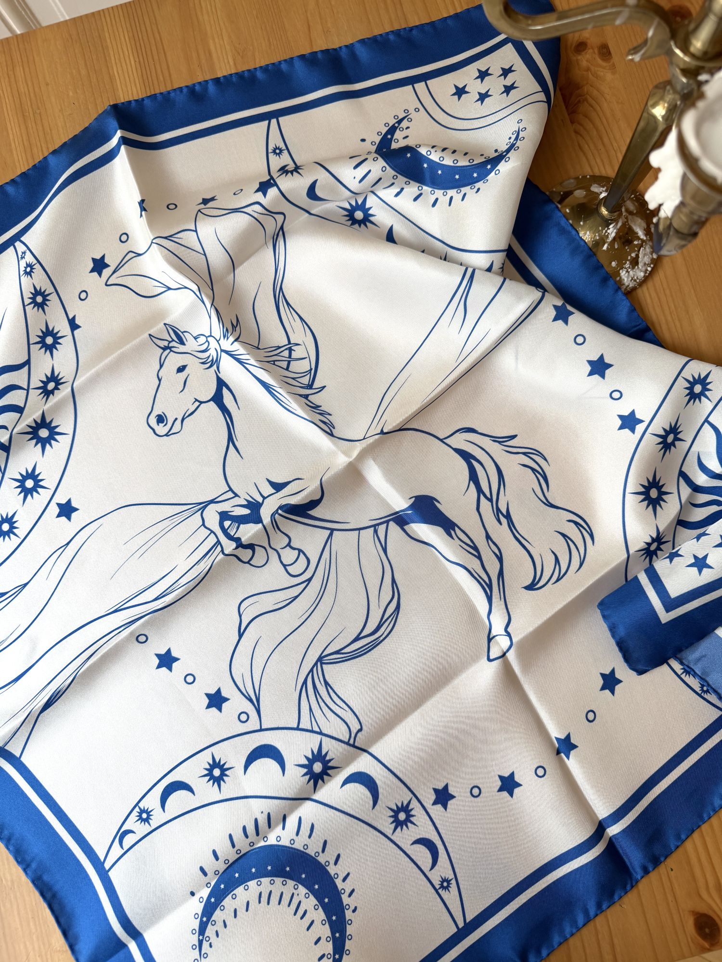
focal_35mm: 24
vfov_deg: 71.6
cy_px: 481
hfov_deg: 56.8
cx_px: 361
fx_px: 667
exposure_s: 1/312
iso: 80
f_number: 1.78
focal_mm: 6.76
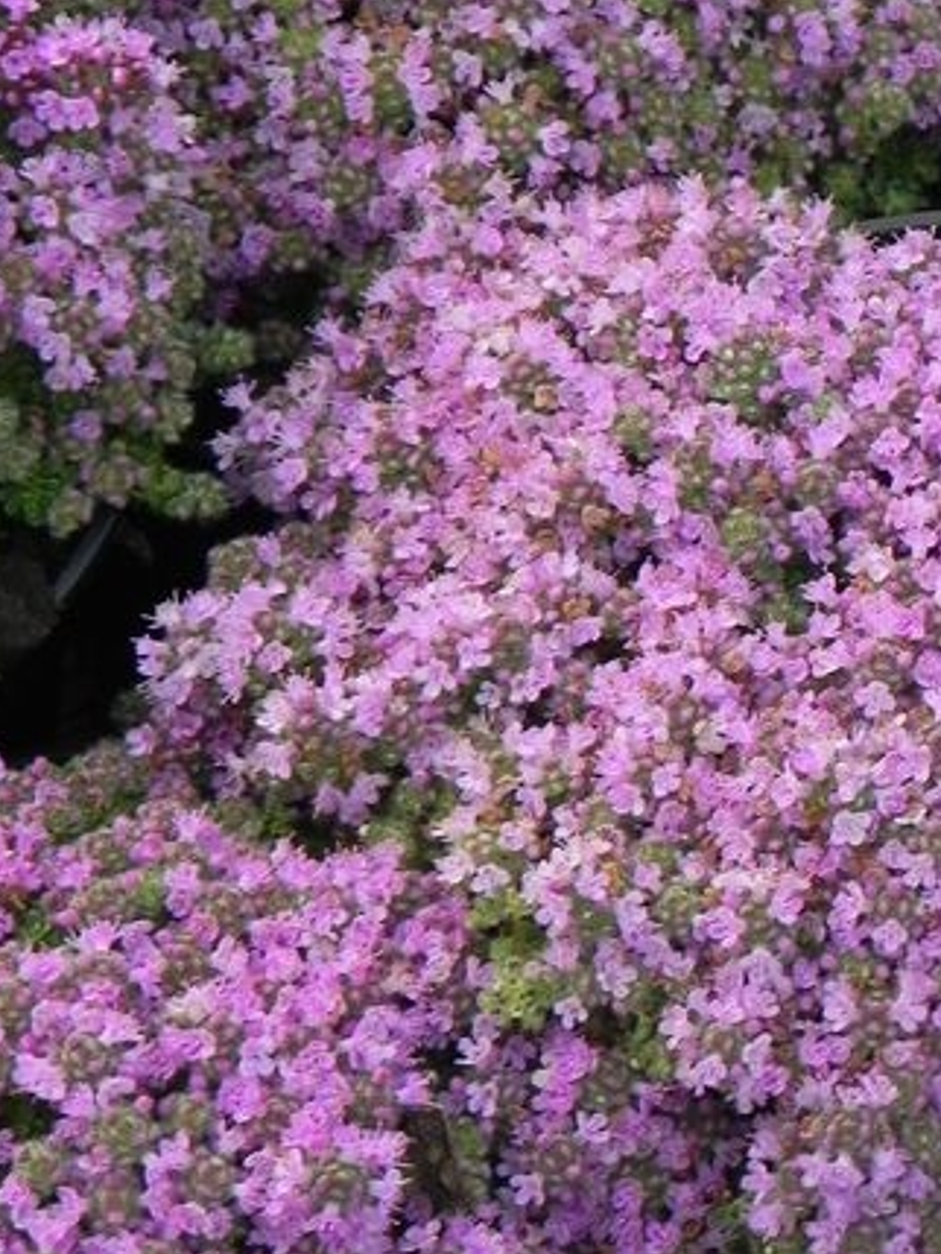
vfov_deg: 6.6
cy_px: 263
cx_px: 815
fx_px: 10941
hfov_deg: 4.9
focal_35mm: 302
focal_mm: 28.8
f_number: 5
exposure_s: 1/30
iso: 160
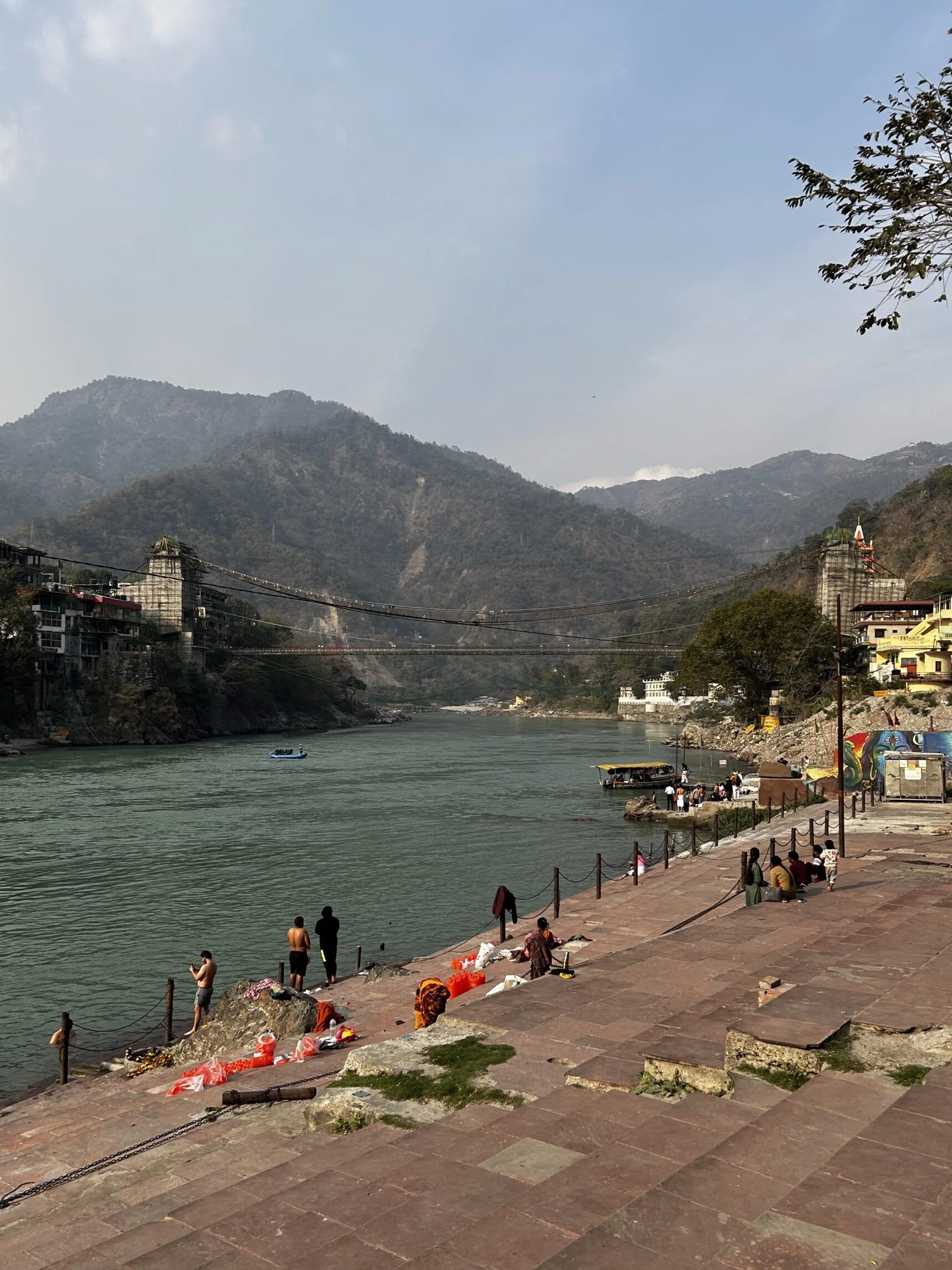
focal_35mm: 29
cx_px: 478
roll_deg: -0.6
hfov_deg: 48.2
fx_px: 1063
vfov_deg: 61.5
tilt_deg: +0.2
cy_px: 705
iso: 50
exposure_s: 1/2762
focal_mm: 5.7
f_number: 1.5
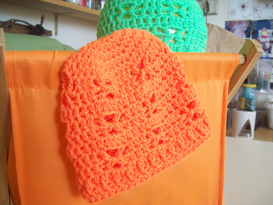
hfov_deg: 51.4
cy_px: 102
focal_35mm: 36
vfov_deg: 39.7
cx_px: 136
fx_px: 284
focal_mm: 6
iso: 160
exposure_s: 1/12.1
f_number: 2.7
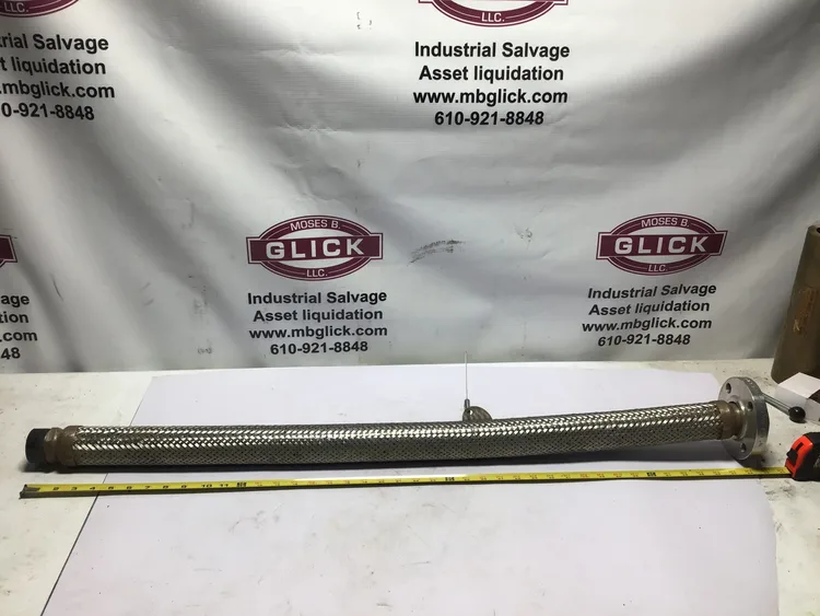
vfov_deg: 45.5
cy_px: 308
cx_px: 410
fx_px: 735
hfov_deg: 58.3
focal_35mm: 31
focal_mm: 3.3
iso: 25
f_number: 2.4
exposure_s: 1/120
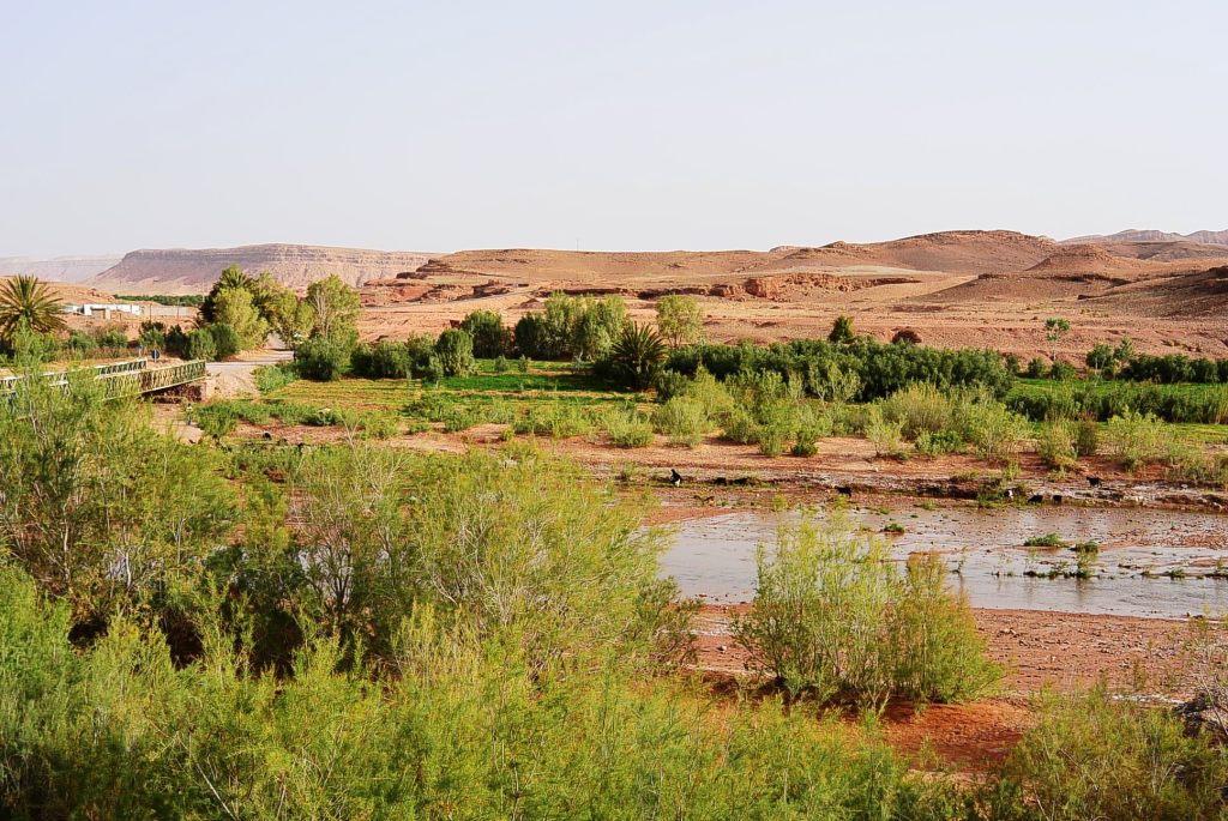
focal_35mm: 36
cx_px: 614
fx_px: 1229
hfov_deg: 53.1
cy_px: 410
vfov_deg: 37.0
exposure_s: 1/500
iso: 100
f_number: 4.5
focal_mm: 13.5
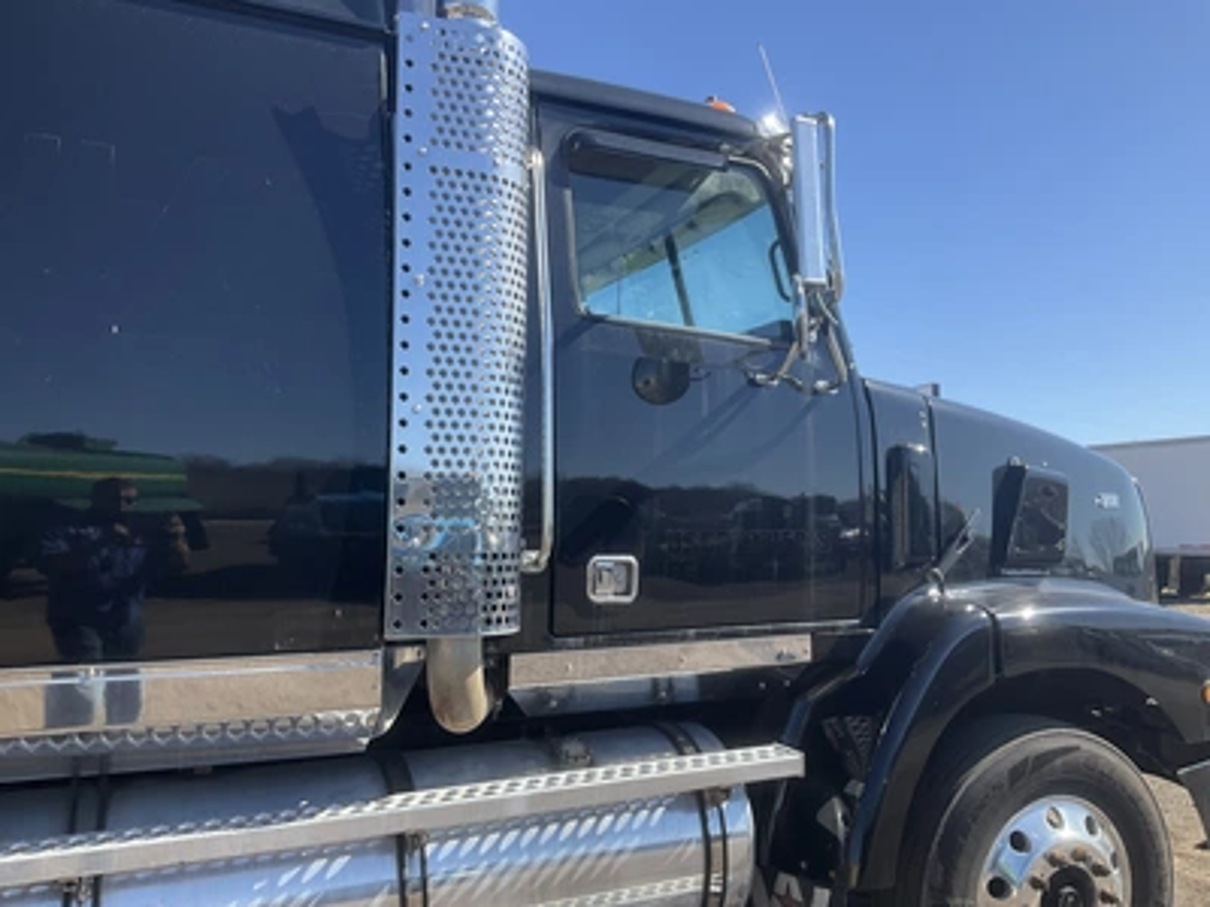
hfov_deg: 61.7
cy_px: 454
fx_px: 1014
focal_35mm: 29
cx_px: 605
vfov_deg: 48.2
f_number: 1.8
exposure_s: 1/997
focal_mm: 3
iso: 25
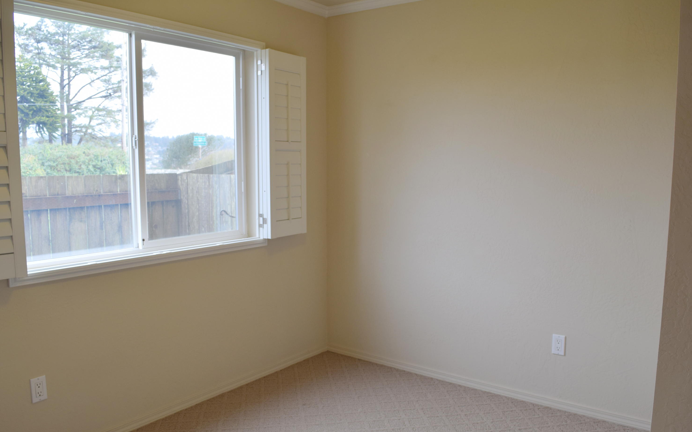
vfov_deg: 44.5
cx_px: 344
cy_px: 231
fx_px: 528
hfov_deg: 66.5
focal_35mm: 28
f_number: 8
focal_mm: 18
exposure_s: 1/50
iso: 200
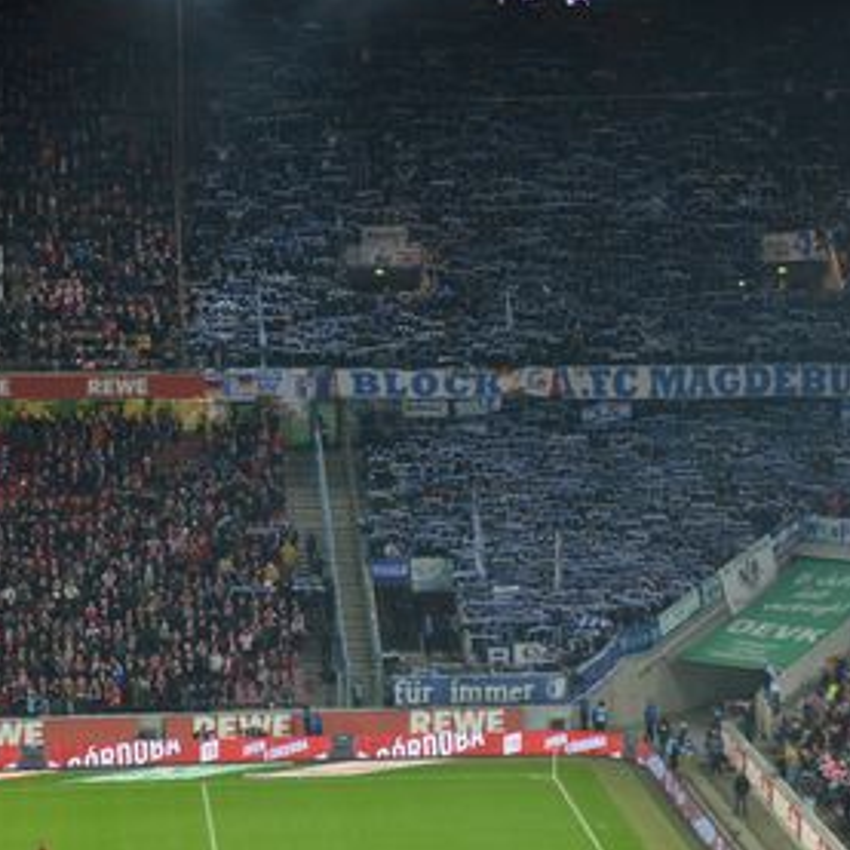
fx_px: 4223
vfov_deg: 11.5
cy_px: 351
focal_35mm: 152
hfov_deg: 11.5
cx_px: 608
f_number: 5
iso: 900
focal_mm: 58
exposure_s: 1/125
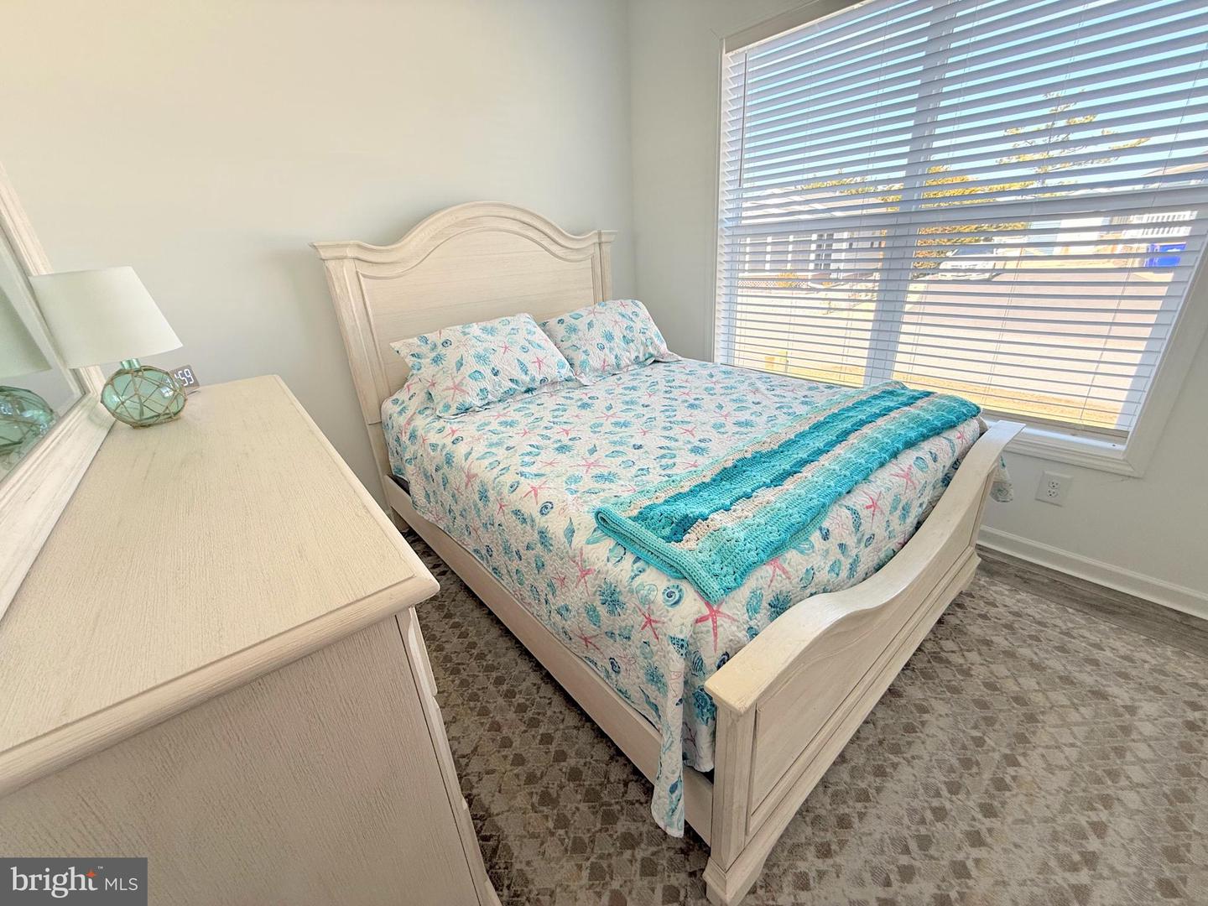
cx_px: 604
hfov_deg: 102.1
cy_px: 453
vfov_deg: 85.7
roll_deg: +4.3
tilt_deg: -20.8
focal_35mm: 14
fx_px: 489
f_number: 2.2
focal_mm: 2.22
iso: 64
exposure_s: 1/99
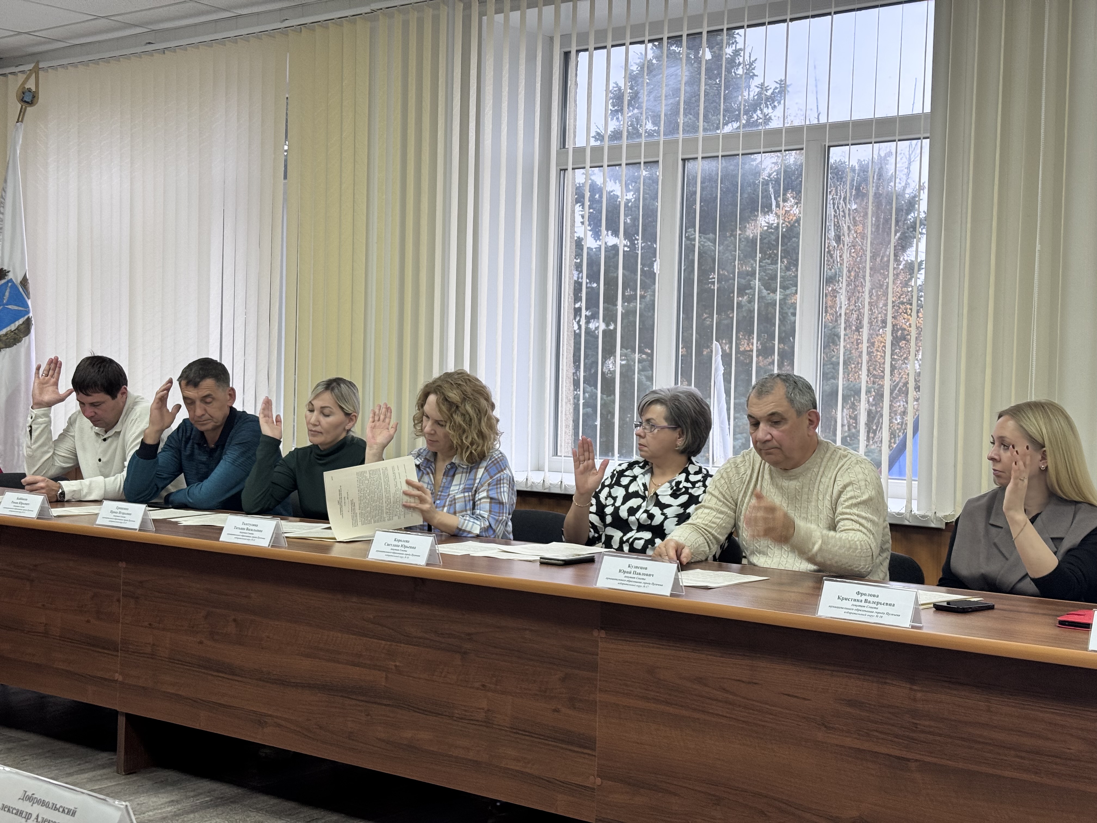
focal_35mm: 48
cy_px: 412
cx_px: 548
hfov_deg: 39.7
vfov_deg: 30.3
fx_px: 1521
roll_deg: +0.4
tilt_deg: -1.7
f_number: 1.78
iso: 64
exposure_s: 1/50
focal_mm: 6.76
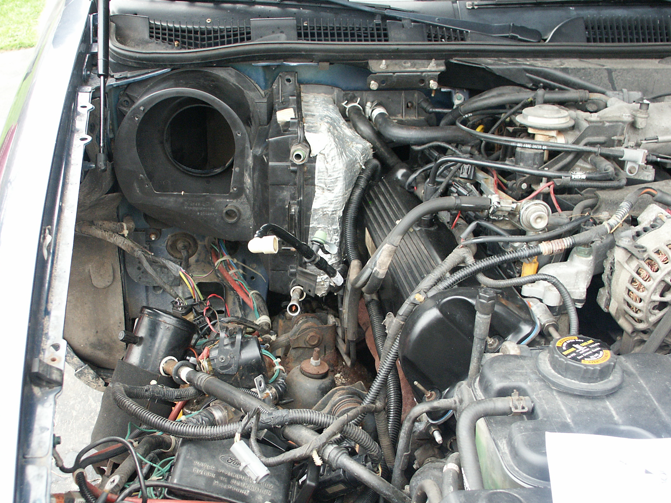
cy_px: 273
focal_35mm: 44
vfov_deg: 32.9
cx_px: 290
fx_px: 853
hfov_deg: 42.8
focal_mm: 9.66
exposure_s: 1/45
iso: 160
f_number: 2.8
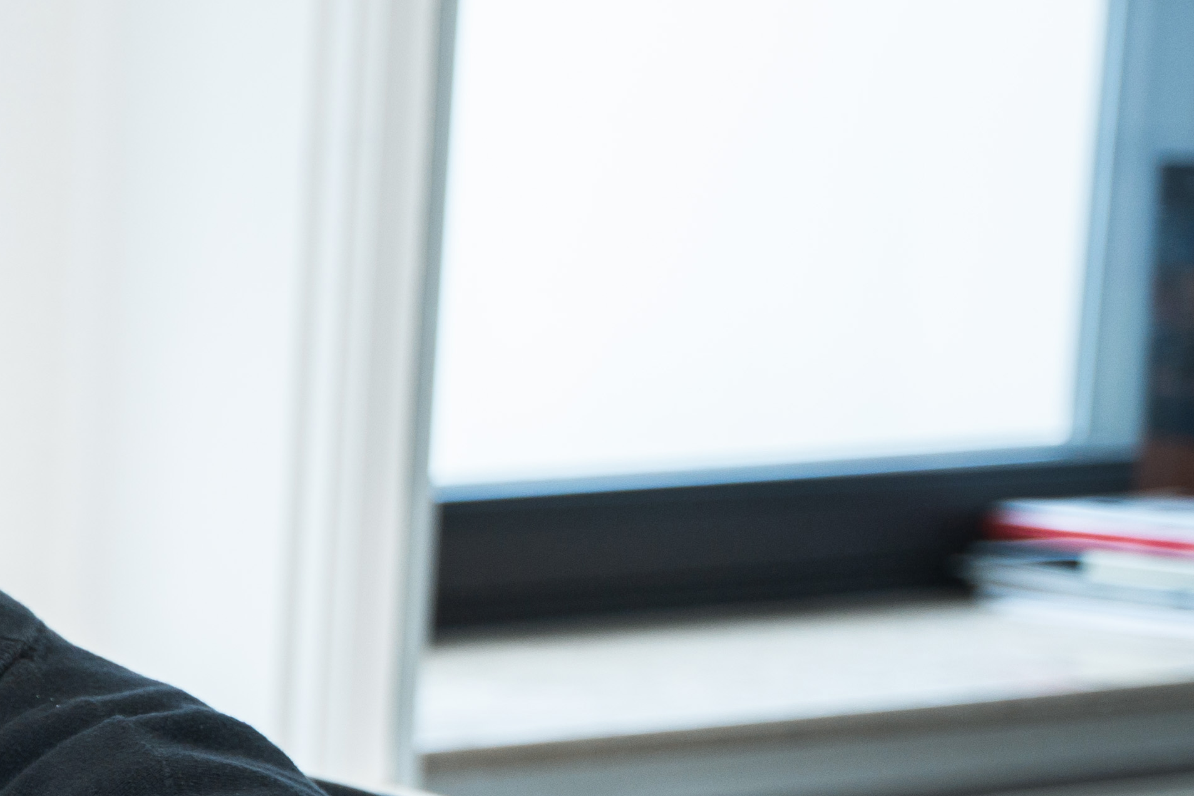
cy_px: 949
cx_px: -935
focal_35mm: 147
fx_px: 4875
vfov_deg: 9.2
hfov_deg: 12.7
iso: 640
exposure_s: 1/160
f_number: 2.8
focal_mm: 40
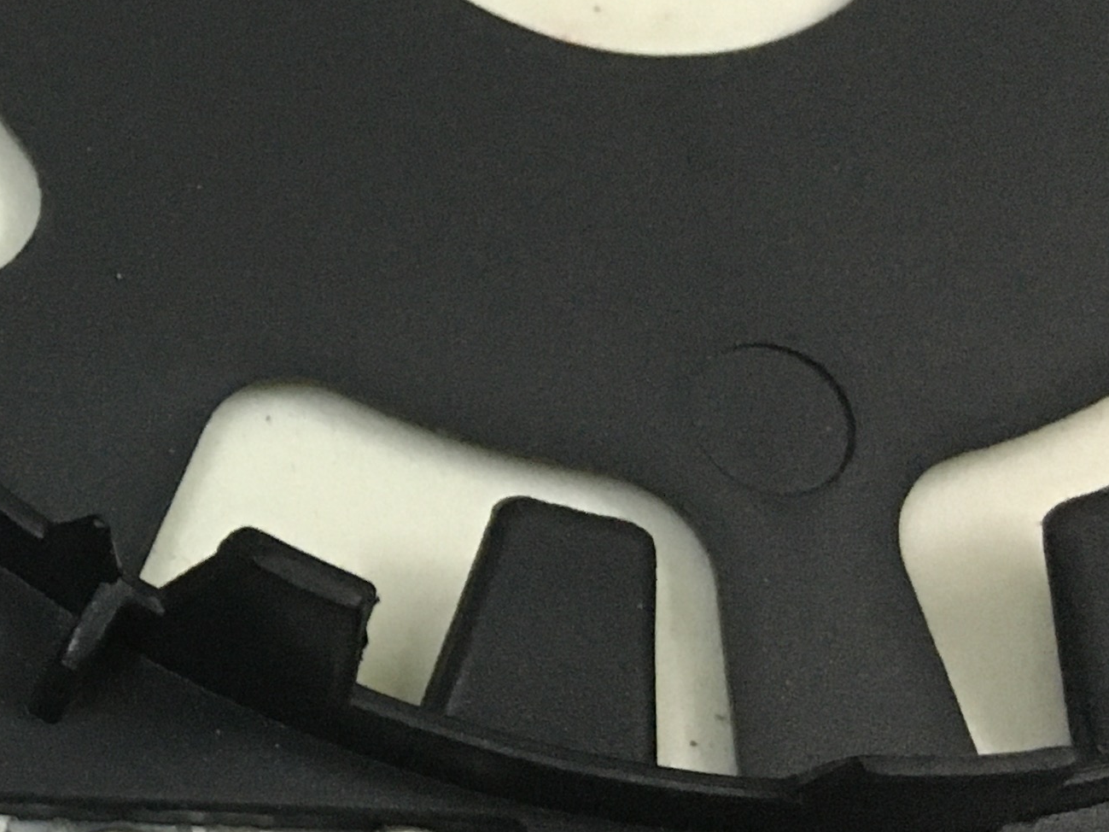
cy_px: 367
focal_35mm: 90
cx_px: -373
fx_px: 2883
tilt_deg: -67.2
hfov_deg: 19.8
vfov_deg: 16.4
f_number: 2.2
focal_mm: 4.15
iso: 250
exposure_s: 1/17
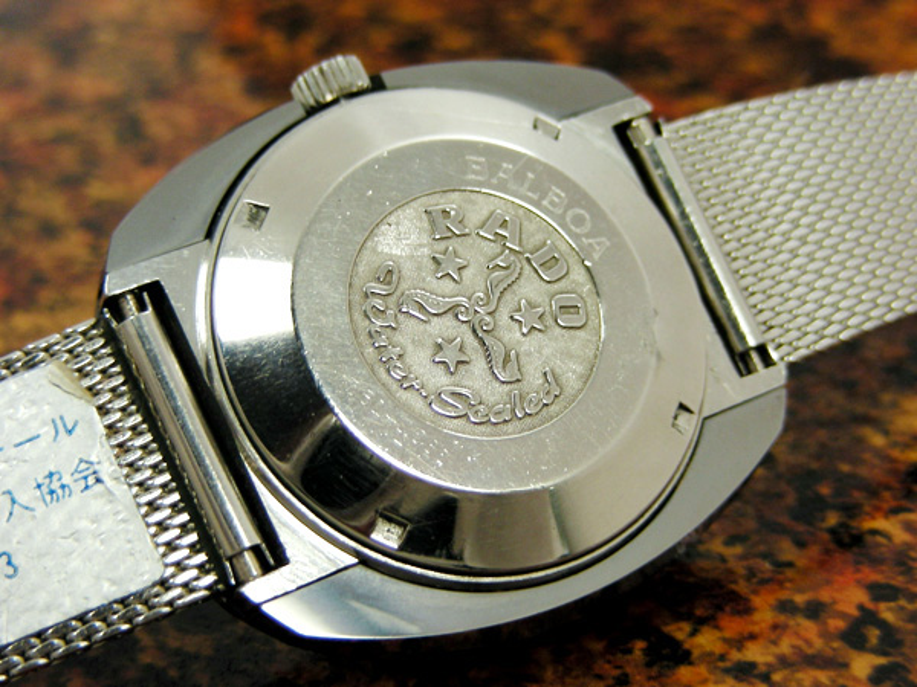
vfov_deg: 21.0
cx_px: 458
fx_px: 1854
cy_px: 344
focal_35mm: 70
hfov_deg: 27.8
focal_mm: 11.7
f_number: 3.5
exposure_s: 1/46.7
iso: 50
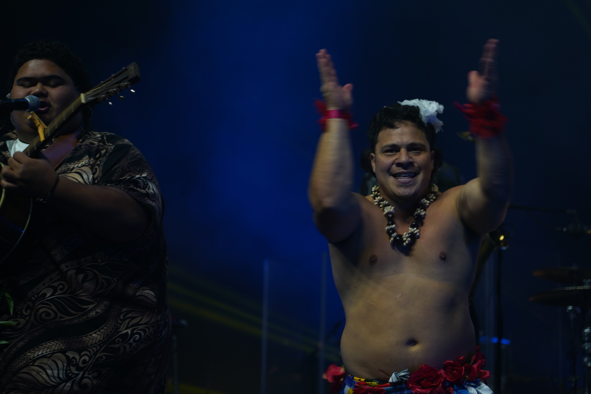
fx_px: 1724
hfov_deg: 19.5
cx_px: 296
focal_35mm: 105
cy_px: 197
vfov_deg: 13.0
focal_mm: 105
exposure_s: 1/125
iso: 320
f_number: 4
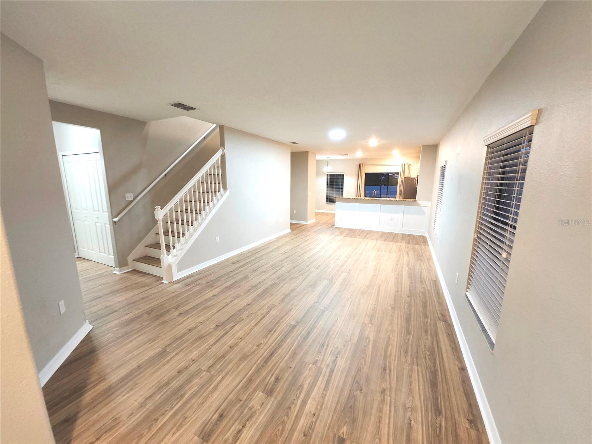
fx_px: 222
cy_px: 222
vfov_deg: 89.9
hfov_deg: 106.2
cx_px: 296
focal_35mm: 13
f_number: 2.2
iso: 320
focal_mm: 1.74
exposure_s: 1/30
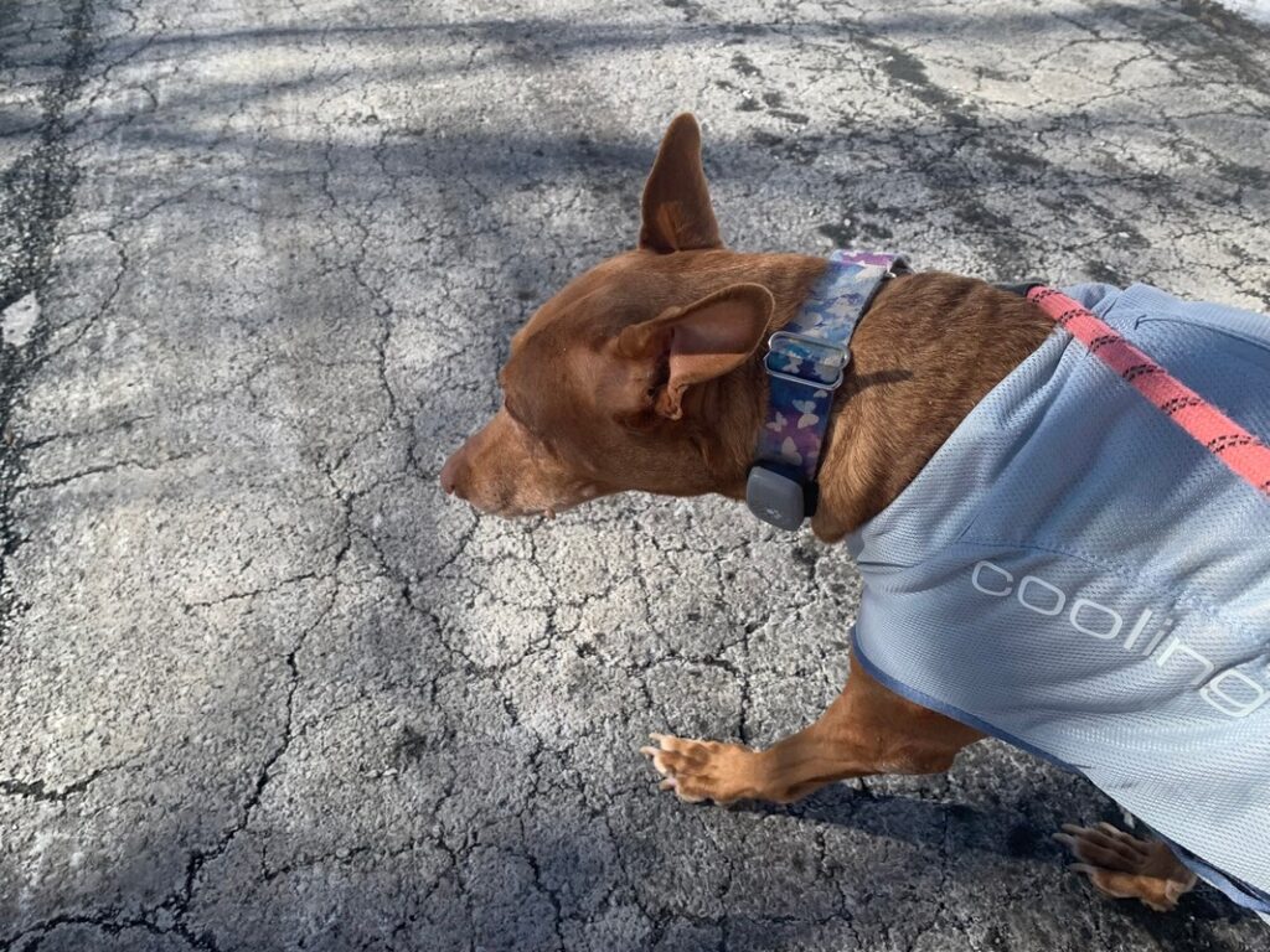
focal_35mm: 26
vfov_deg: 53.1
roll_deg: +0.7
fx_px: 954
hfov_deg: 67.3
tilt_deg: -43.0
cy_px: 476
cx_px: 635
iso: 25
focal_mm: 4.25
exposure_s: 1/1001
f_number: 1.8
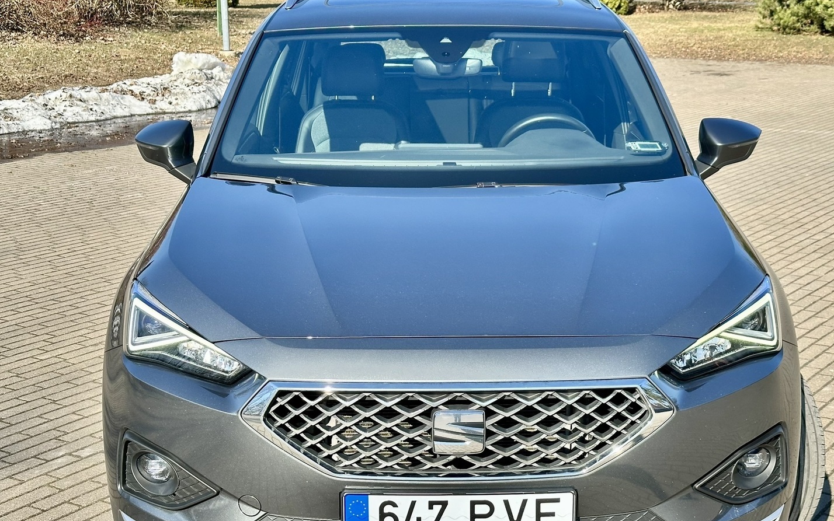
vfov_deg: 22.7
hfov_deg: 35.6
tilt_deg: -15.0
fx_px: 1296
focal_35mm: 57
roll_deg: -0.5
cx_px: 458
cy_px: 304
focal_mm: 6.86
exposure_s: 1/1695
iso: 64
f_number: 1.78
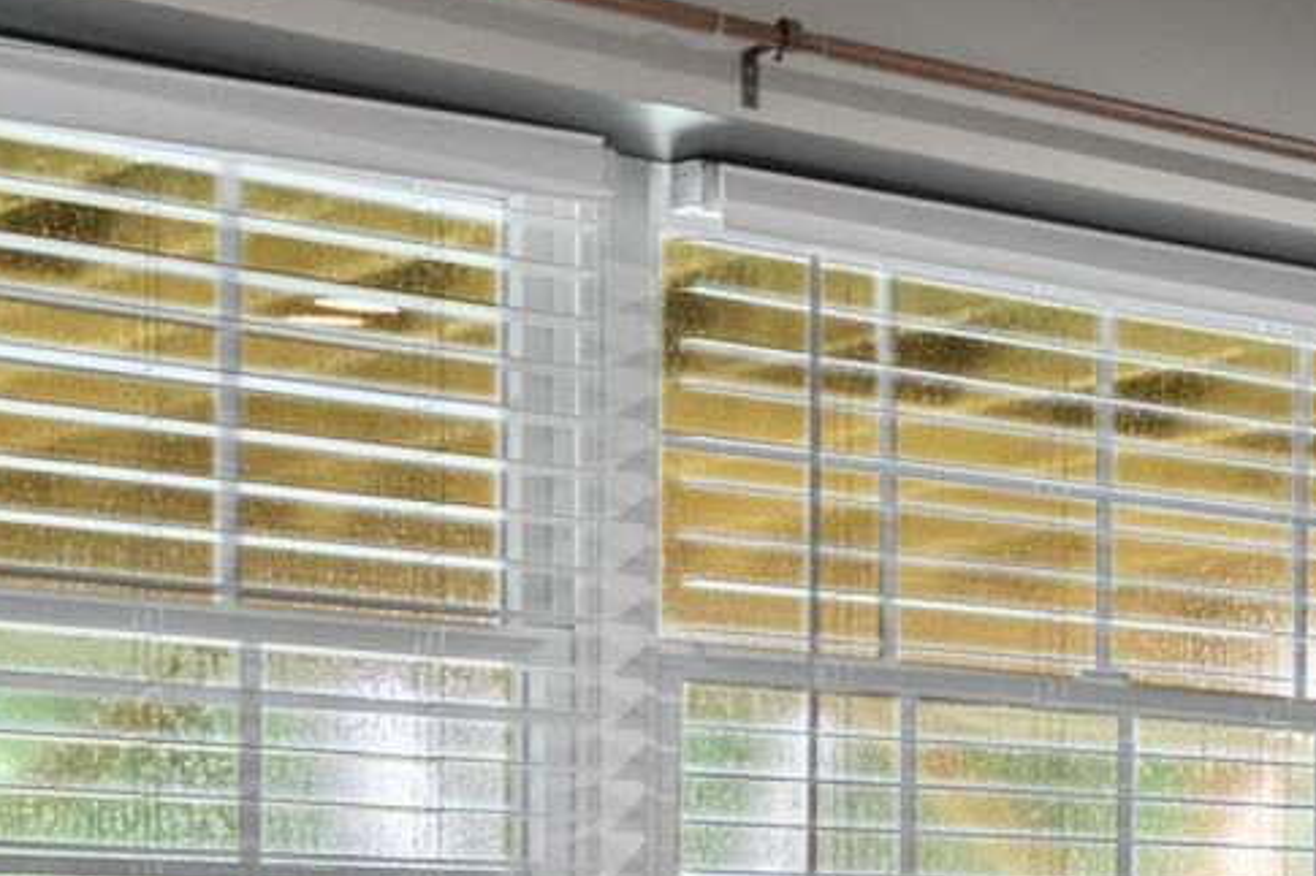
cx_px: 2822
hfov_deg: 15.4
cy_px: 1151
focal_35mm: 99
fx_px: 3618
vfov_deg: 13.3
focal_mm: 16
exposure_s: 1
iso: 800
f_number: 8
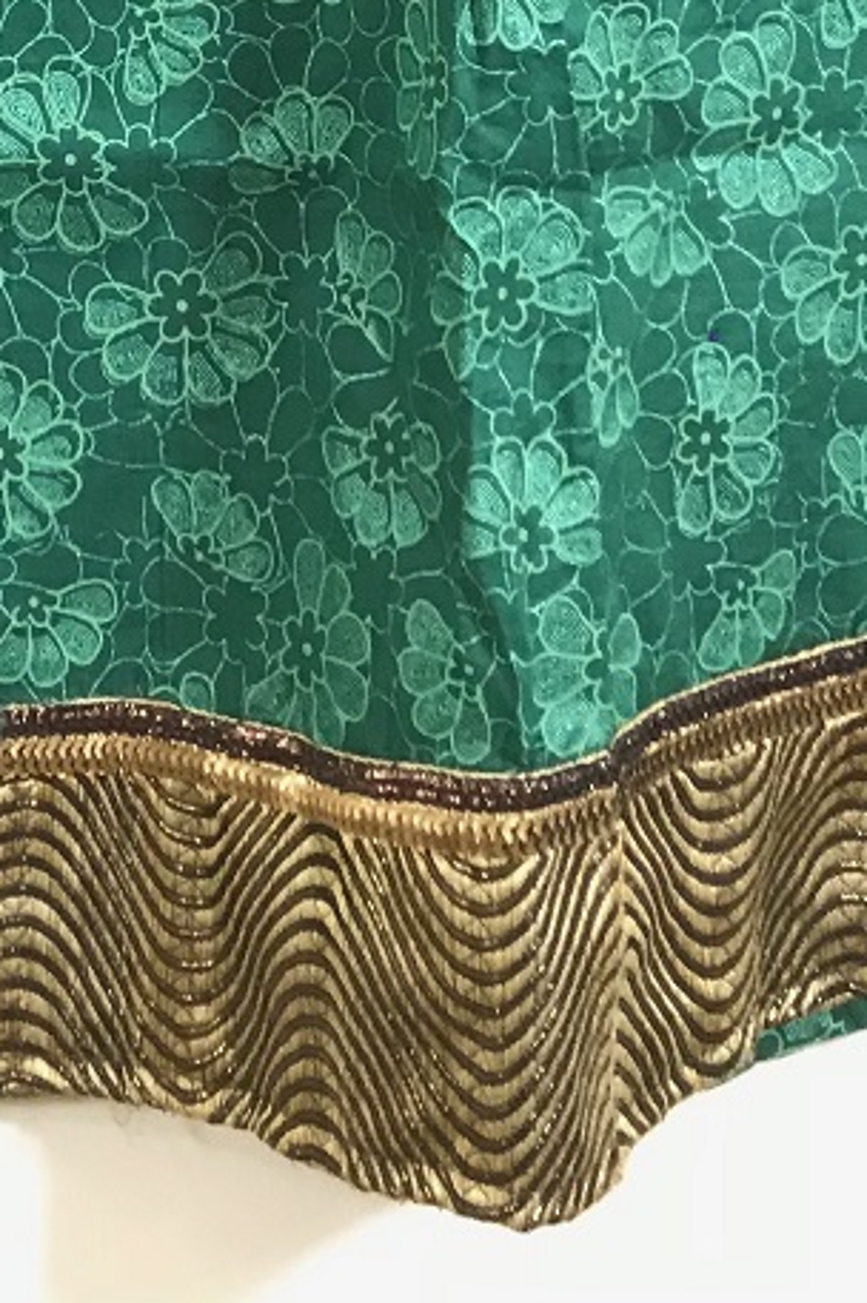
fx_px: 3075
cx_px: -11
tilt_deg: -2.0
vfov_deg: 20.8
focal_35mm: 85
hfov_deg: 15.7
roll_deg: -0.5
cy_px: -580
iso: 40
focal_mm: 3.99
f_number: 1.8
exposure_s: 1/17
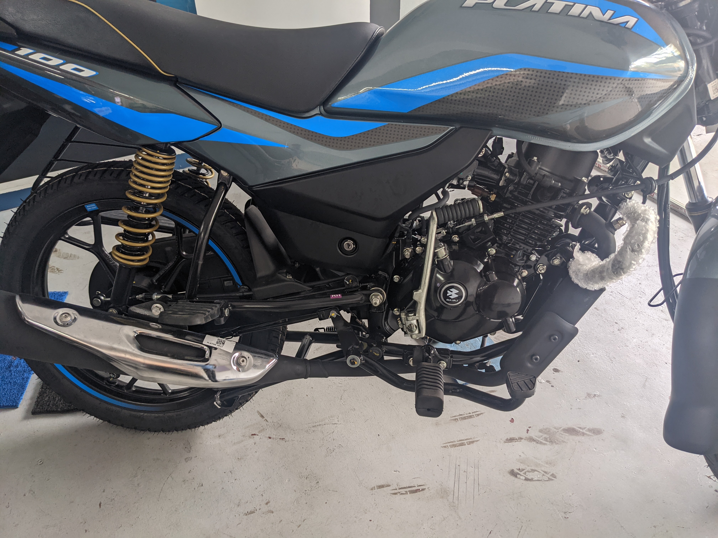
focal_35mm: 27
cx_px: 359
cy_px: 269
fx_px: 560
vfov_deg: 51.4
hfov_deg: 65.3
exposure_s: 1/57.9
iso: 41
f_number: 1.73
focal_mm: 4.38
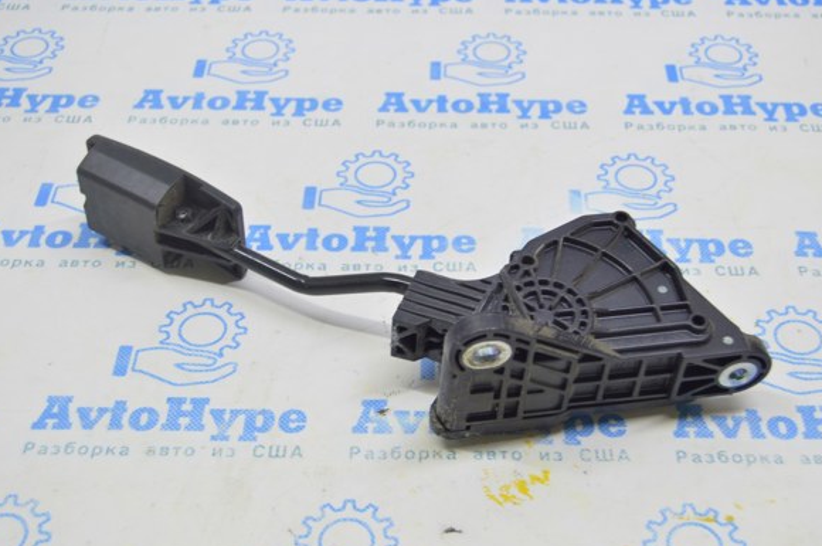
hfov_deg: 37.6
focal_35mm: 53
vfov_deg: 25.4
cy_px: 277
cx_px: 437
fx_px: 1208
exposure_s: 1/20
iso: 400
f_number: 5.6
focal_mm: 32
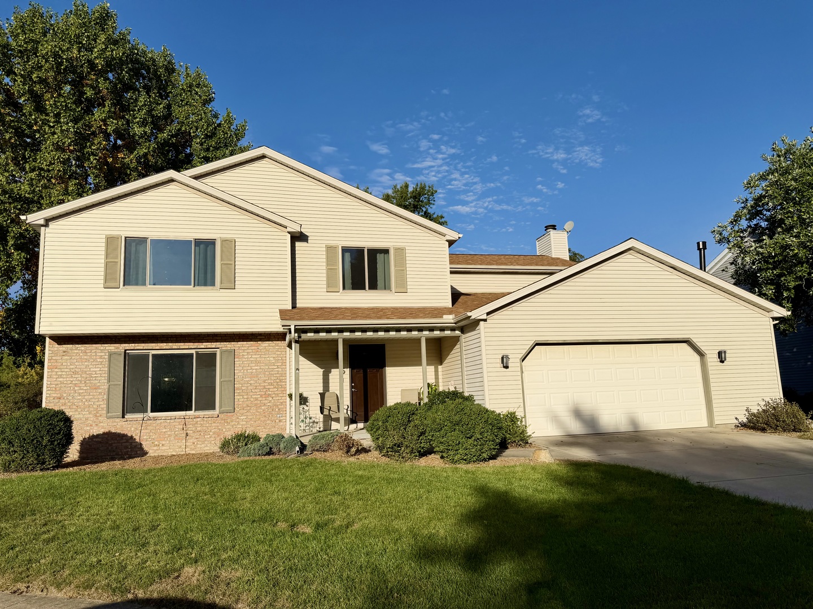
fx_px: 564
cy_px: 304
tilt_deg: +8.5
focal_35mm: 24
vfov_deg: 56.8
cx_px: 406
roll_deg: +2.0
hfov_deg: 71.6
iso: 80
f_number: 1.78
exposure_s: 1/9091
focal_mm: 6.76
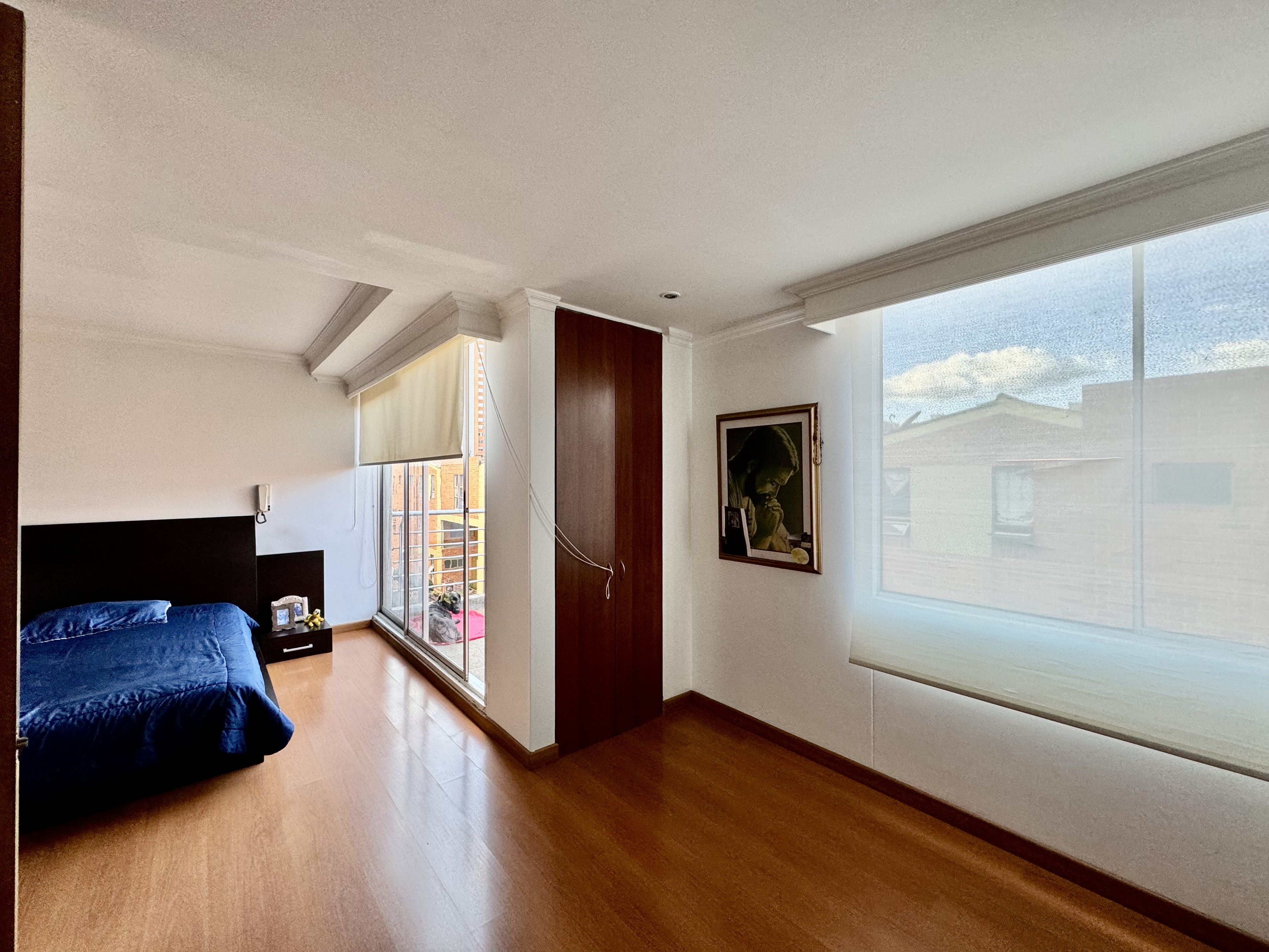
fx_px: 513
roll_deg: +0.4
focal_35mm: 14
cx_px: 634
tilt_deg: +0.6
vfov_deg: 85.7
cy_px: 476
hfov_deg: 102.1
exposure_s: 1/99
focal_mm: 2.22
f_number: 2.2
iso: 200
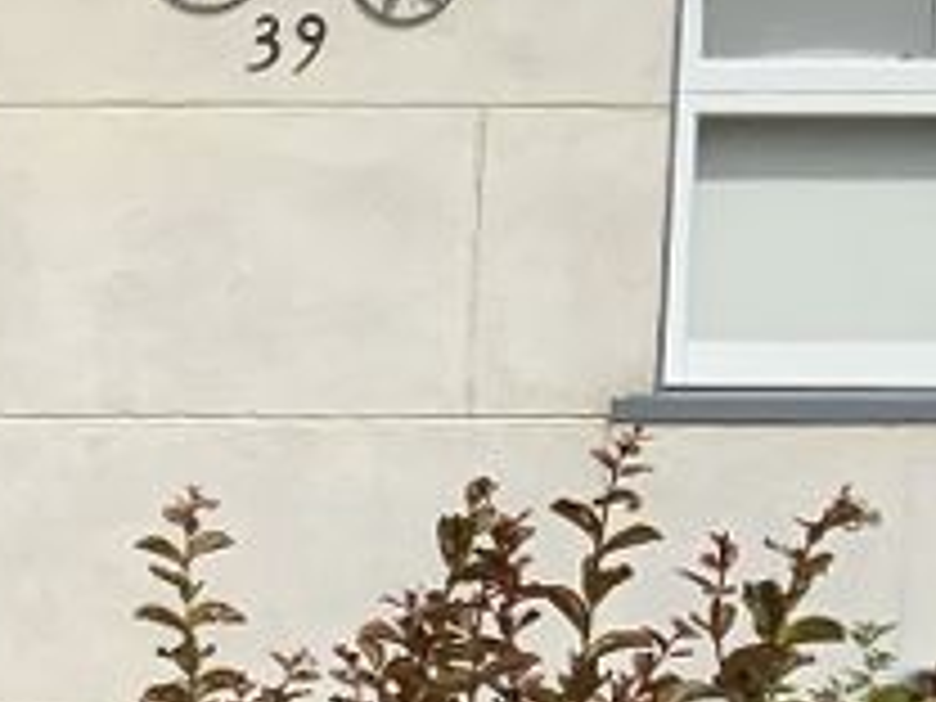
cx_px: -562
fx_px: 2785
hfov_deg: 16.9
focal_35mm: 103
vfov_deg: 14.4
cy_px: 398
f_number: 1.8
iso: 20
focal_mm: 3
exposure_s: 1/2959
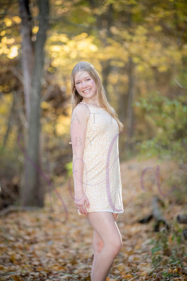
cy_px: 140
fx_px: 1130
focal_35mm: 145
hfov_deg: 9.5
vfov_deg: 14.2
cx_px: 94
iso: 800
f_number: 3.2
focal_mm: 145
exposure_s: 1/320
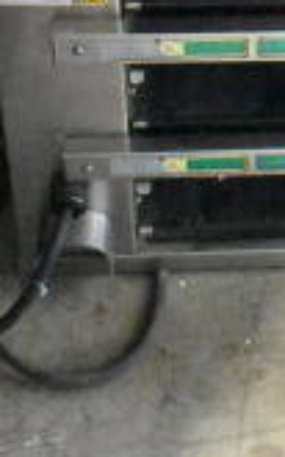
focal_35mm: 147
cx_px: 600
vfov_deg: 13.8
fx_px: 1828
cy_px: -90
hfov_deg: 8.4
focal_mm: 26
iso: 20000
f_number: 4
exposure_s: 1/40
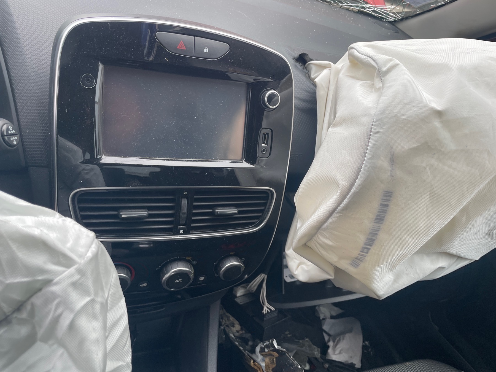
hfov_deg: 67.3
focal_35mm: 26
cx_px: 248
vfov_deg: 53.1
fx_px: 373
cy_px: 186
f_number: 1.6
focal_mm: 4.2
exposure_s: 1/121
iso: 50
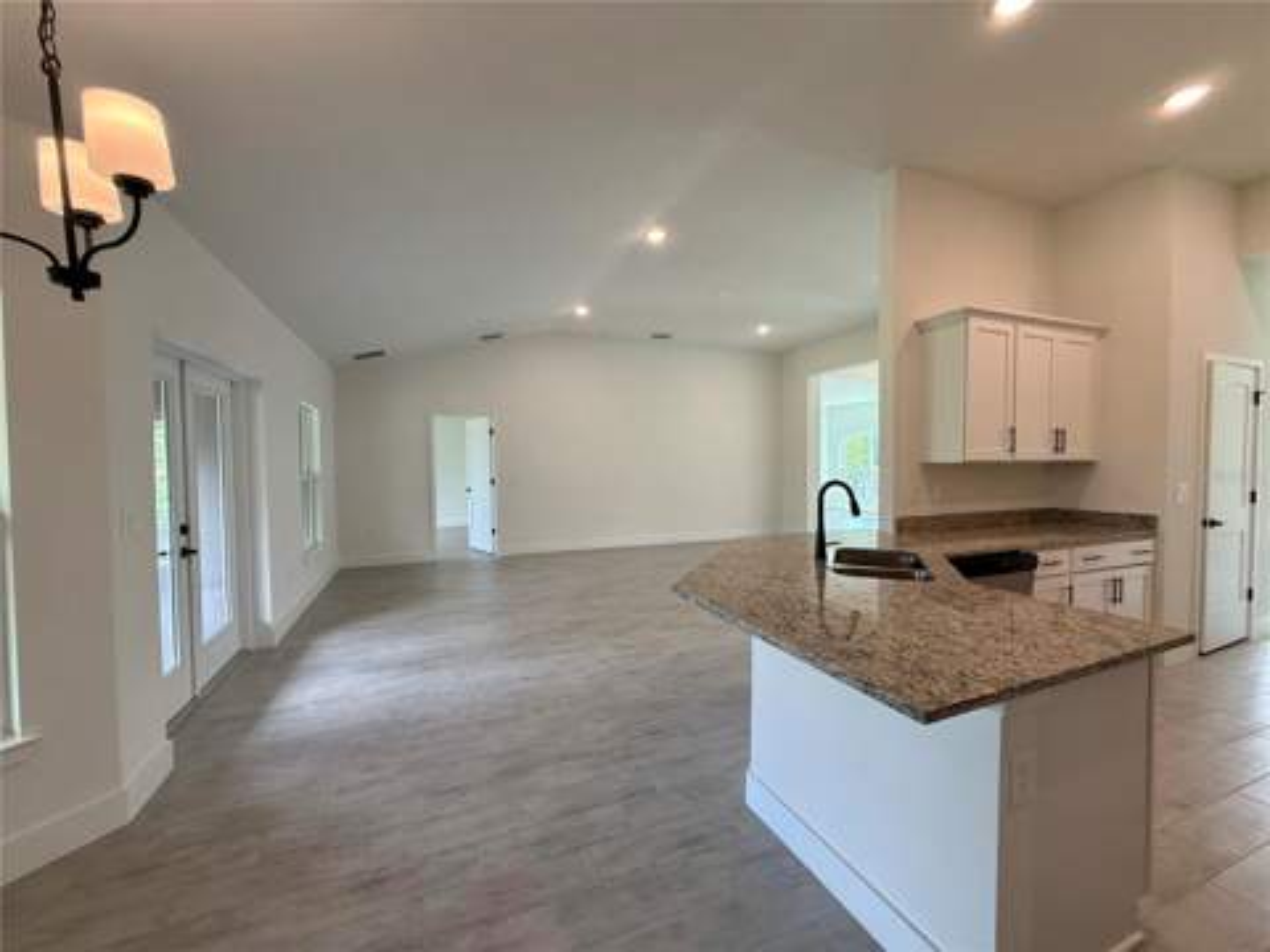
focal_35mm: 14
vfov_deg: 85.7
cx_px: 635
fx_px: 514
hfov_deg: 102.1
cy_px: 476
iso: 100
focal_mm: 2.22
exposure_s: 1/120
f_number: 2.2
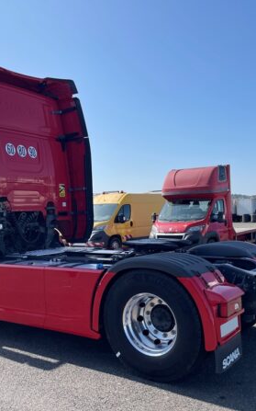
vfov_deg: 52.8
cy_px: 206
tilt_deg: -0.2
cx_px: 84
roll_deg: +1.5
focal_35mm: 37
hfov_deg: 34.1
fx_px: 413
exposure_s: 1/3401
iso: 32
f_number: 1.6
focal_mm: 4.2
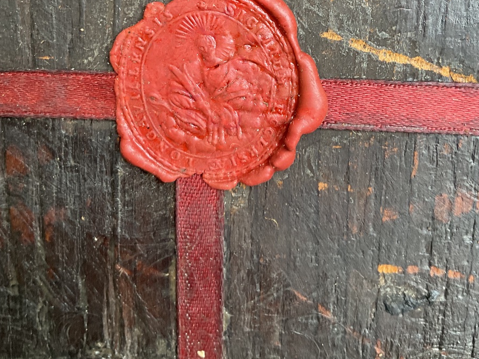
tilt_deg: -51.9
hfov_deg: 47.9
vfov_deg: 35.7
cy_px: 77
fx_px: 540
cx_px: 240
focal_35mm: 39
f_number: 1.8
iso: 125
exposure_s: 1/50
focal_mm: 3
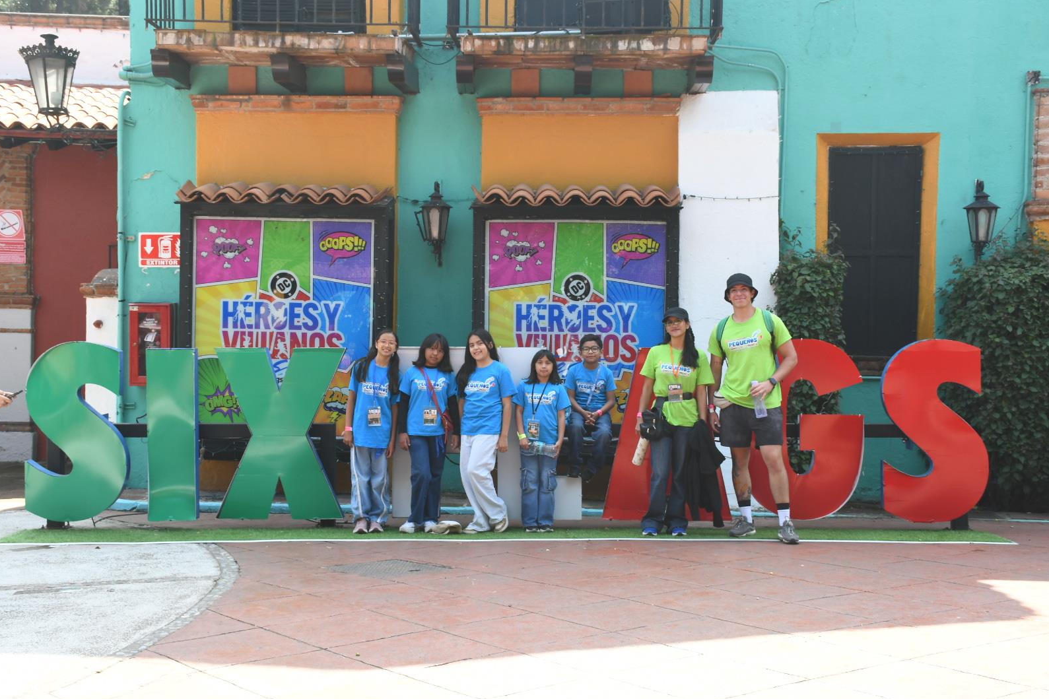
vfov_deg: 26.0
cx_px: 520
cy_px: 354
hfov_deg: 38.2
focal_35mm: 52
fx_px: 1515
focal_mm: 34
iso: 250
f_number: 9
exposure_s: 1/80
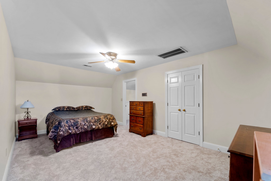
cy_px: 90
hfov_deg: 104.3
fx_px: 105
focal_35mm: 14
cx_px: 136
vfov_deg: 81.2
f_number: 8
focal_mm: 14
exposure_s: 1/1.25
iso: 320
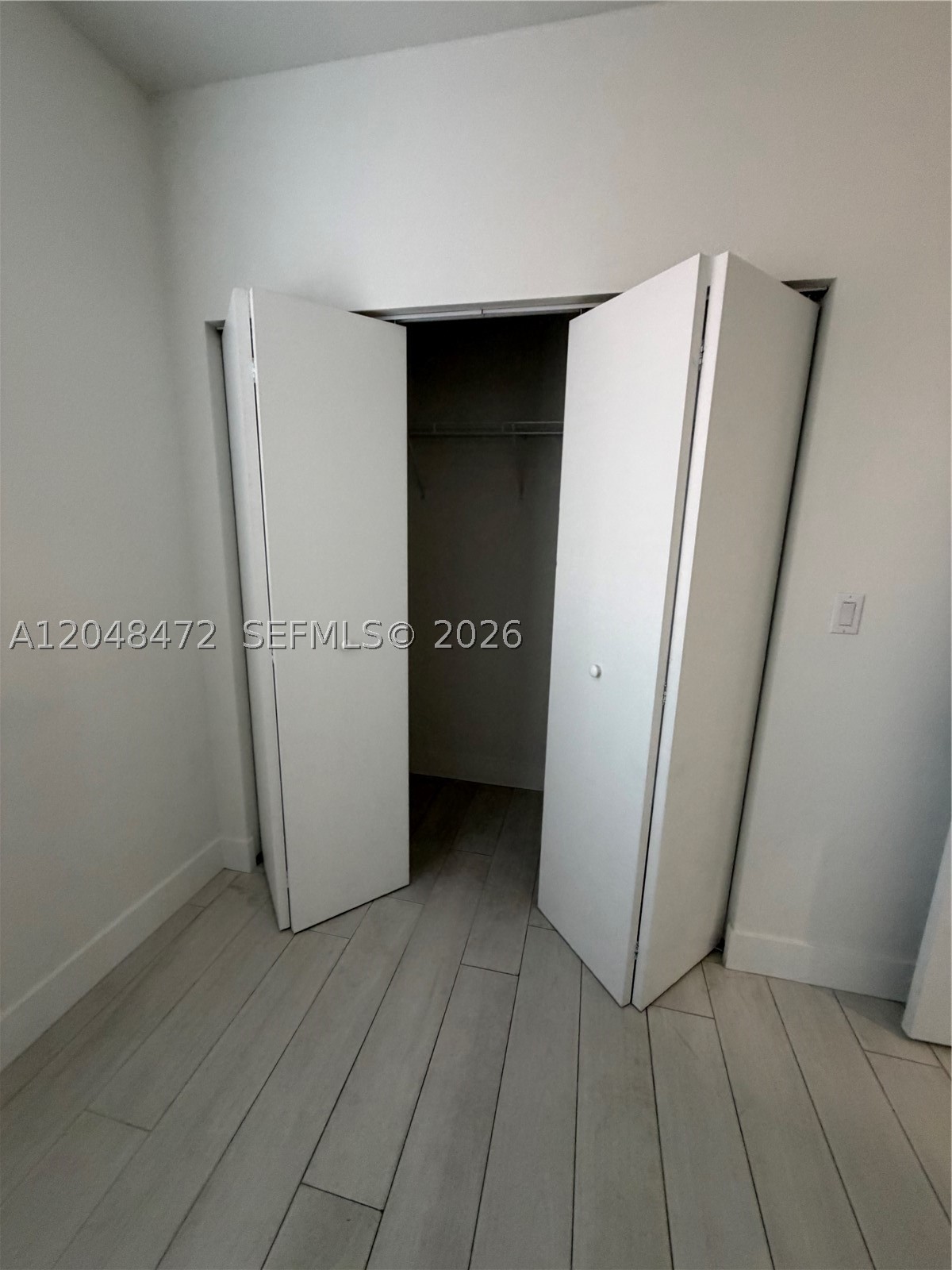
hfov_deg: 85.7
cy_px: 635
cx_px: 476
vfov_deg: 102.1
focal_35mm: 14
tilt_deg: -11.9
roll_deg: -1.2
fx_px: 513
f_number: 2.2
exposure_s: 1/120
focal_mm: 2.22
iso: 320
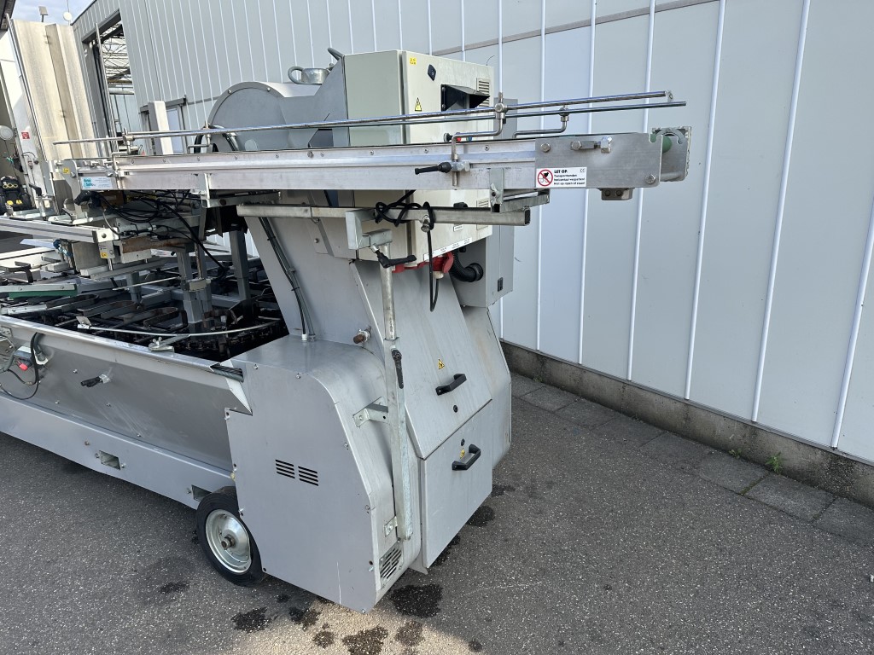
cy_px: 328
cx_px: 437
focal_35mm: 24
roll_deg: +2.0
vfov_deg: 56.8
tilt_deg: -18.2
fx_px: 606
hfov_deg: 71.6
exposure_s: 1/1107
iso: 80
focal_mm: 6.86
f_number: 1.78
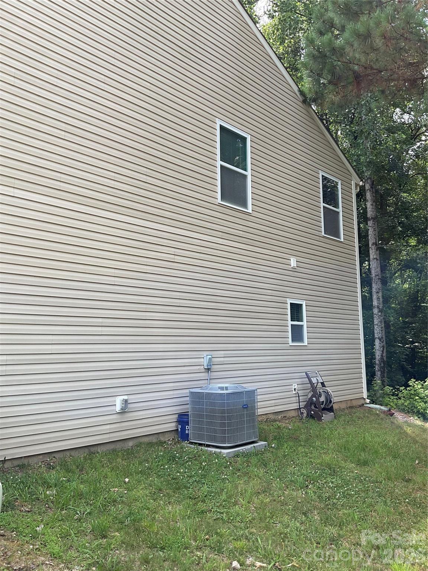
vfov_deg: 61.7
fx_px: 478
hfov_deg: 48.2
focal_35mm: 29
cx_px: 214
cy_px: 286
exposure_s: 1/320
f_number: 1.8
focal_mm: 3
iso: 16
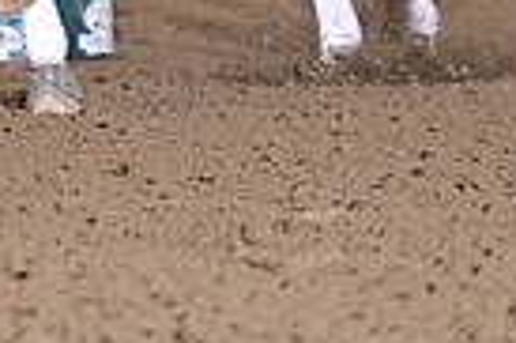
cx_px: -26
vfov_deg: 1.6
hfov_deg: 2.4
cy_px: -330
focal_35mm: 846
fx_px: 12111
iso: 1250
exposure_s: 1/250
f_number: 3.2
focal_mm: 200
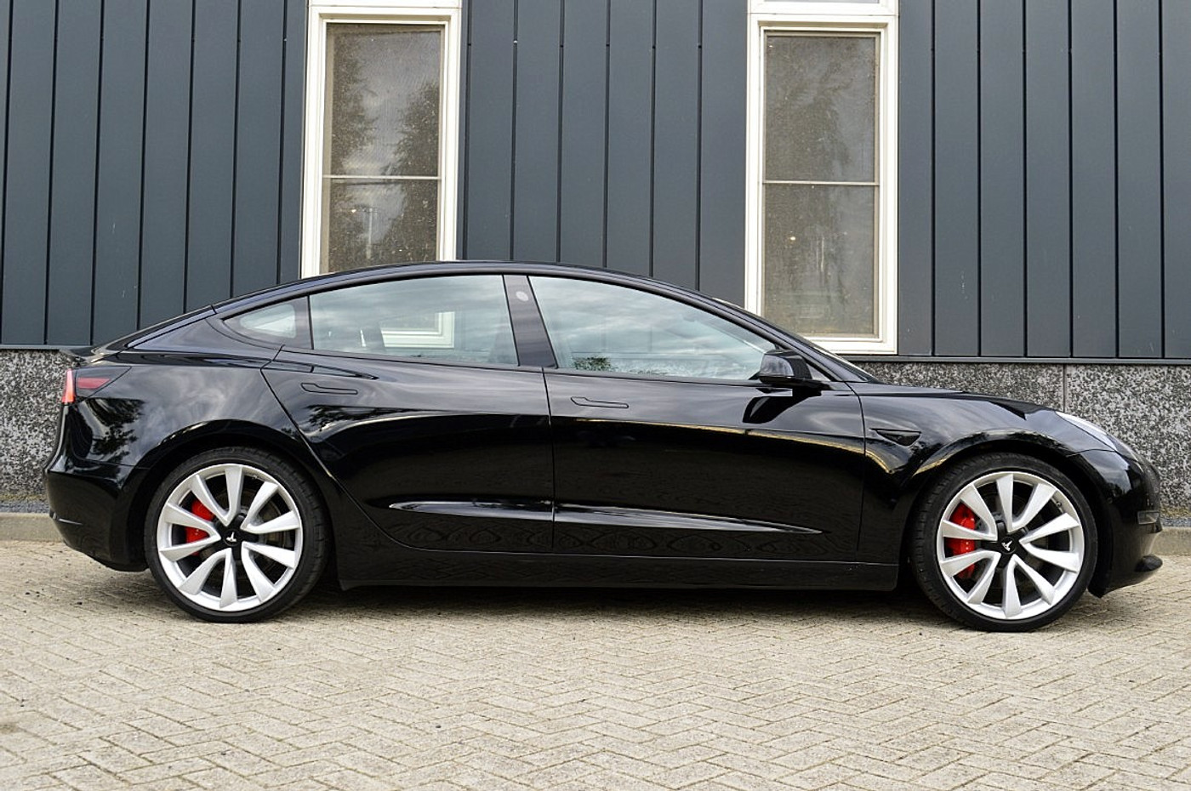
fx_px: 1239
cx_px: 596
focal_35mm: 38
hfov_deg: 51.3
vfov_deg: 35.4
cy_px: 396
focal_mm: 25
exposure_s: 1/60
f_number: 8
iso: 450
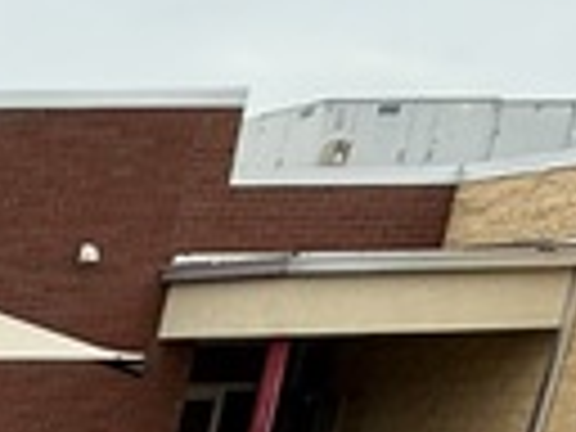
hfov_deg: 12.6
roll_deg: +1.0
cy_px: 1224
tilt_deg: -23.0
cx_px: -904
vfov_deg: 10.3
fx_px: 1864
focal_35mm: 112
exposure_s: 1/638
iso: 50
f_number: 2.2
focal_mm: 2.22
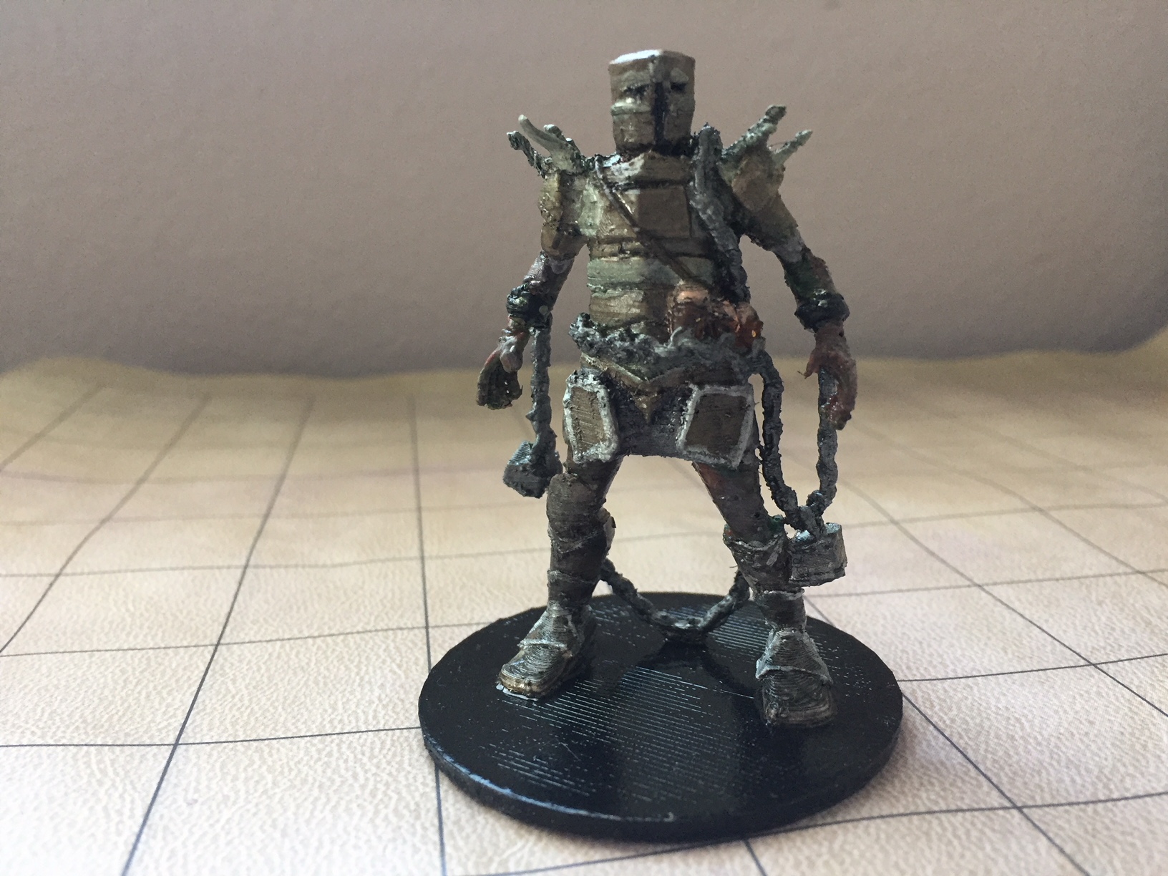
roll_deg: -1.3
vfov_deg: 48.2
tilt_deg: -13.4
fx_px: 979
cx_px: 584
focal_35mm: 29
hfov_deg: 61.7
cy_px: 438
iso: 100
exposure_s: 1/30
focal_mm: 4.15
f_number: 2.2
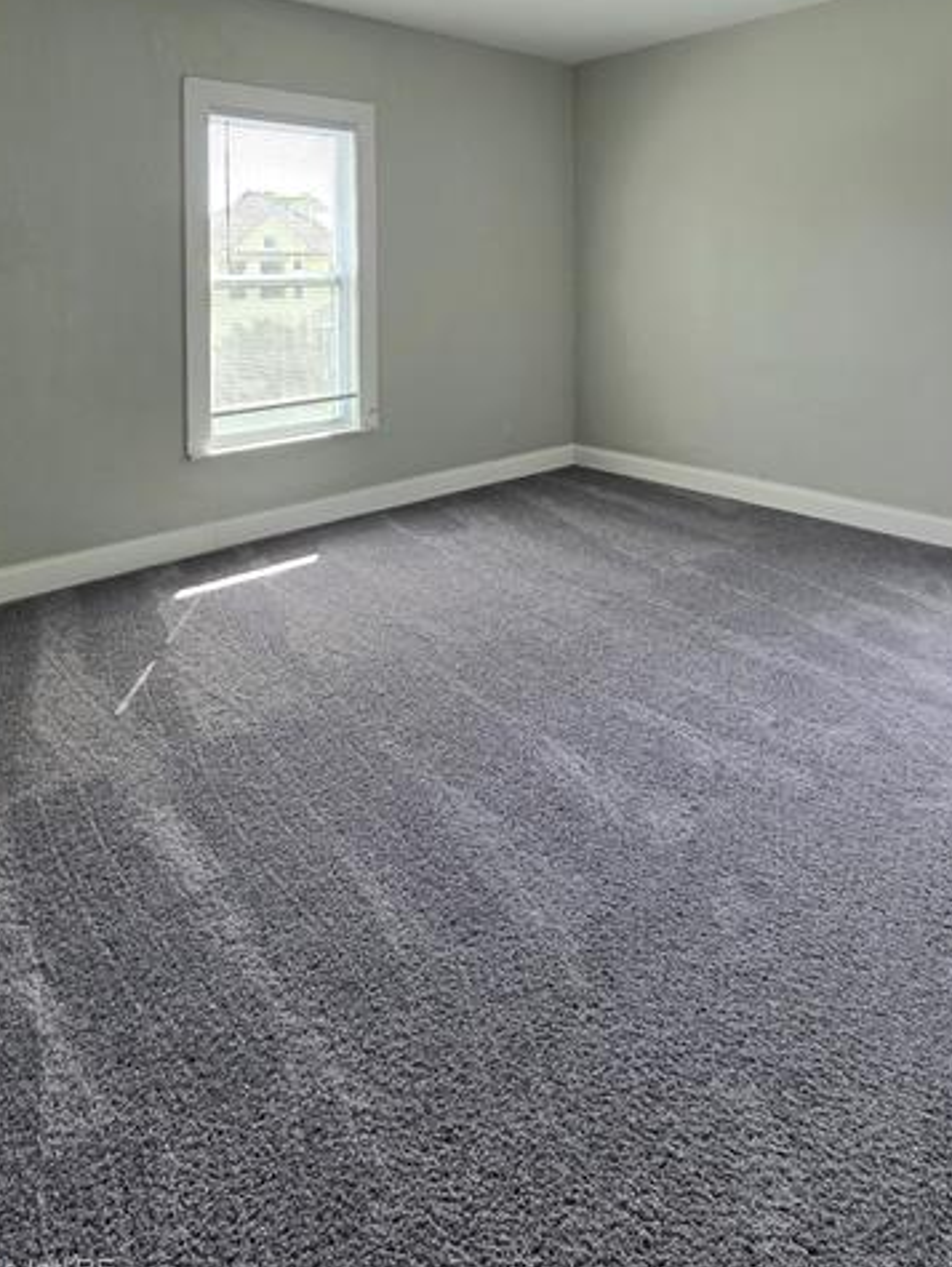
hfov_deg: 63.5
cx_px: 477
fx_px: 769
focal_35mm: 21
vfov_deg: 71.7
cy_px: 269
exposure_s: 1/120
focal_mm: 2.2
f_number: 1.9
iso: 64
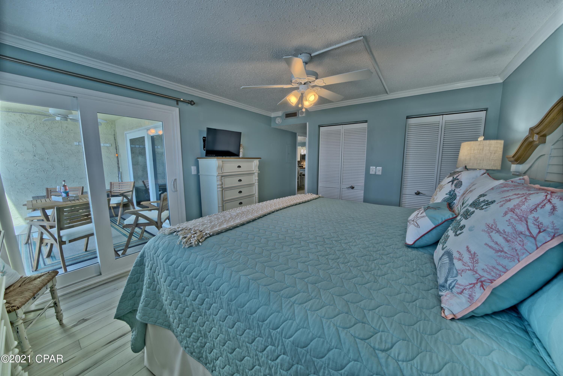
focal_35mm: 12
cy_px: 188
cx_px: 282
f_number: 19
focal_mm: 12
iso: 200
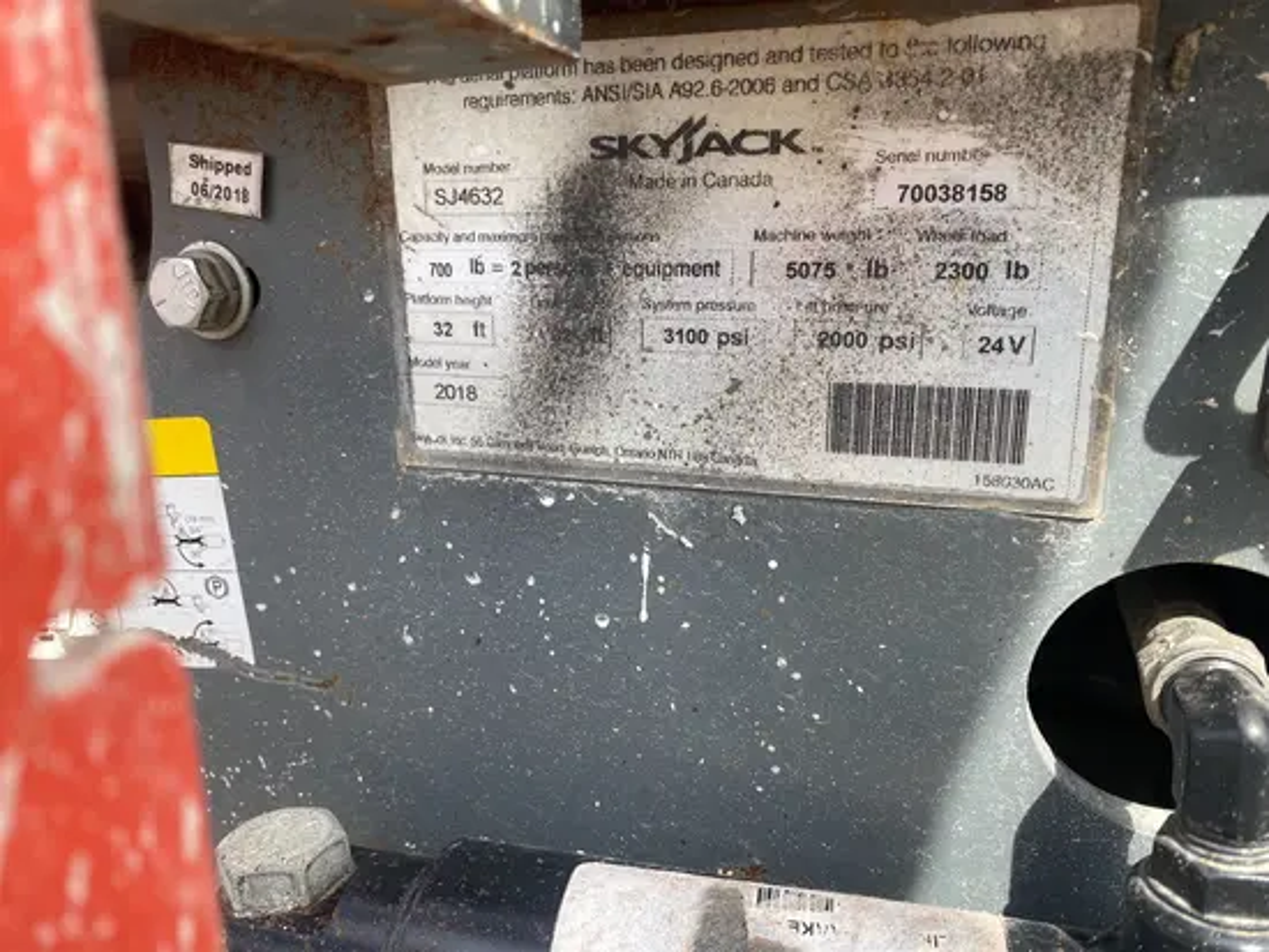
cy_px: 476
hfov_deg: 67.3
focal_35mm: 26
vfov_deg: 53.1
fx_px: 954
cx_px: 634
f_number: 1.8
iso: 32
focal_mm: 4.25
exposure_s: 1/485
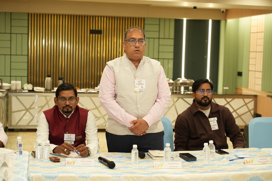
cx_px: 136
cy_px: 90
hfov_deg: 28.8
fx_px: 529
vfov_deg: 19.5
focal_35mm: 70
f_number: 4
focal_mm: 70
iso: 1250
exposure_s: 1/125
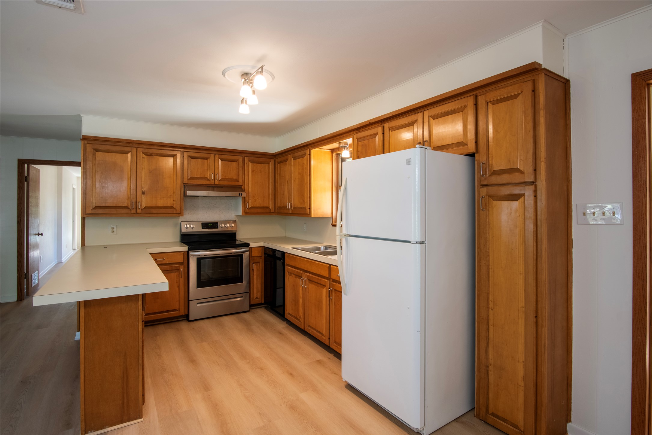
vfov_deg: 70.5
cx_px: 326
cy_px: 218
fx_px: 308
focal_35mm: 17
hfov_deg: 93.3
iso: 800
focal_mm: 17
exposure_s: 1/30
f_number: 11
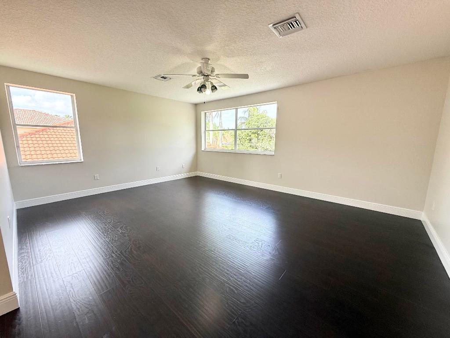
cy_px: 169
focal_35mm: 14
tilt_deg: -8.1
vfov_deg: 85.7
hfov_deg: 102.1
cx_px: 225
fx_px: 182
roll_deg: -0.8
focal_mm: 2.22
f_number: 2.2
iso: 64
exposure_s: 1/182
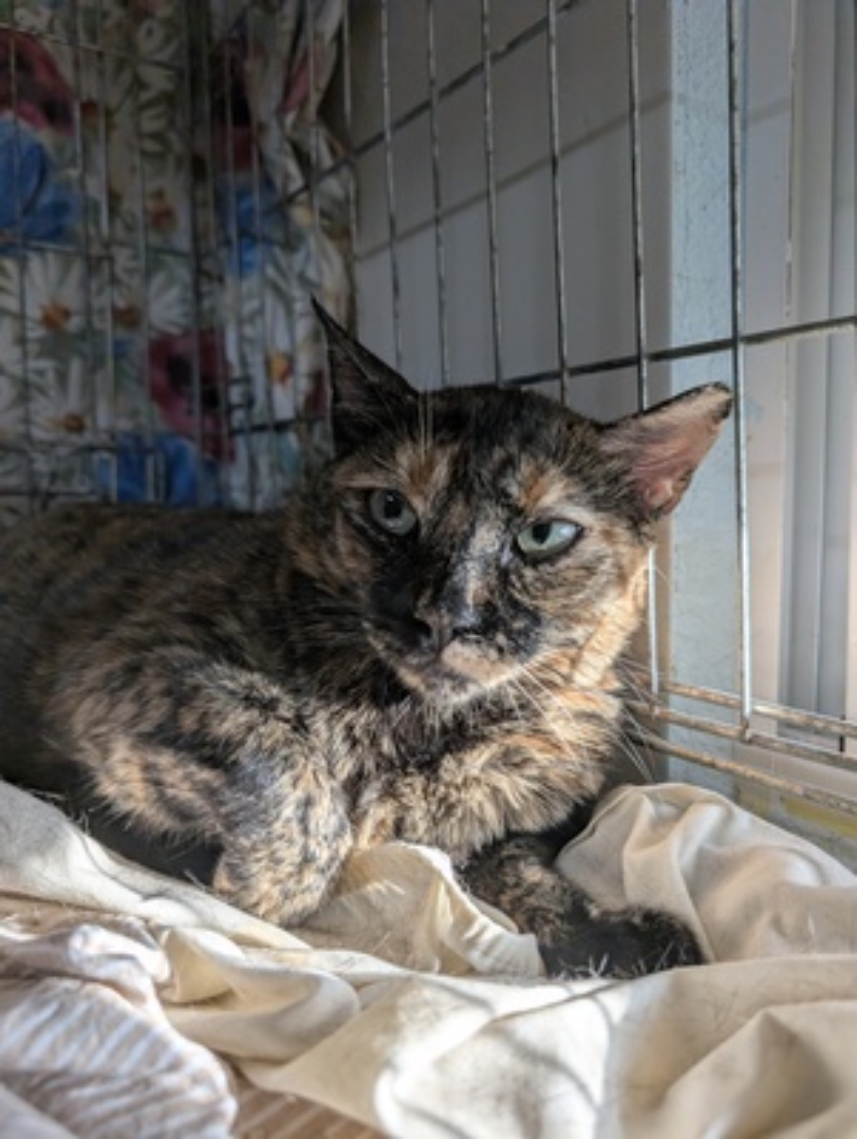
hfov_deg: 56.9
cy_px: 570
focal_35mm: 24
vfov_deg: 71.5
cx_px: 428
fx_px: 791
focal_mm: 6.9
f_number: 1.68
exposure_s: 1/100
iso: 32
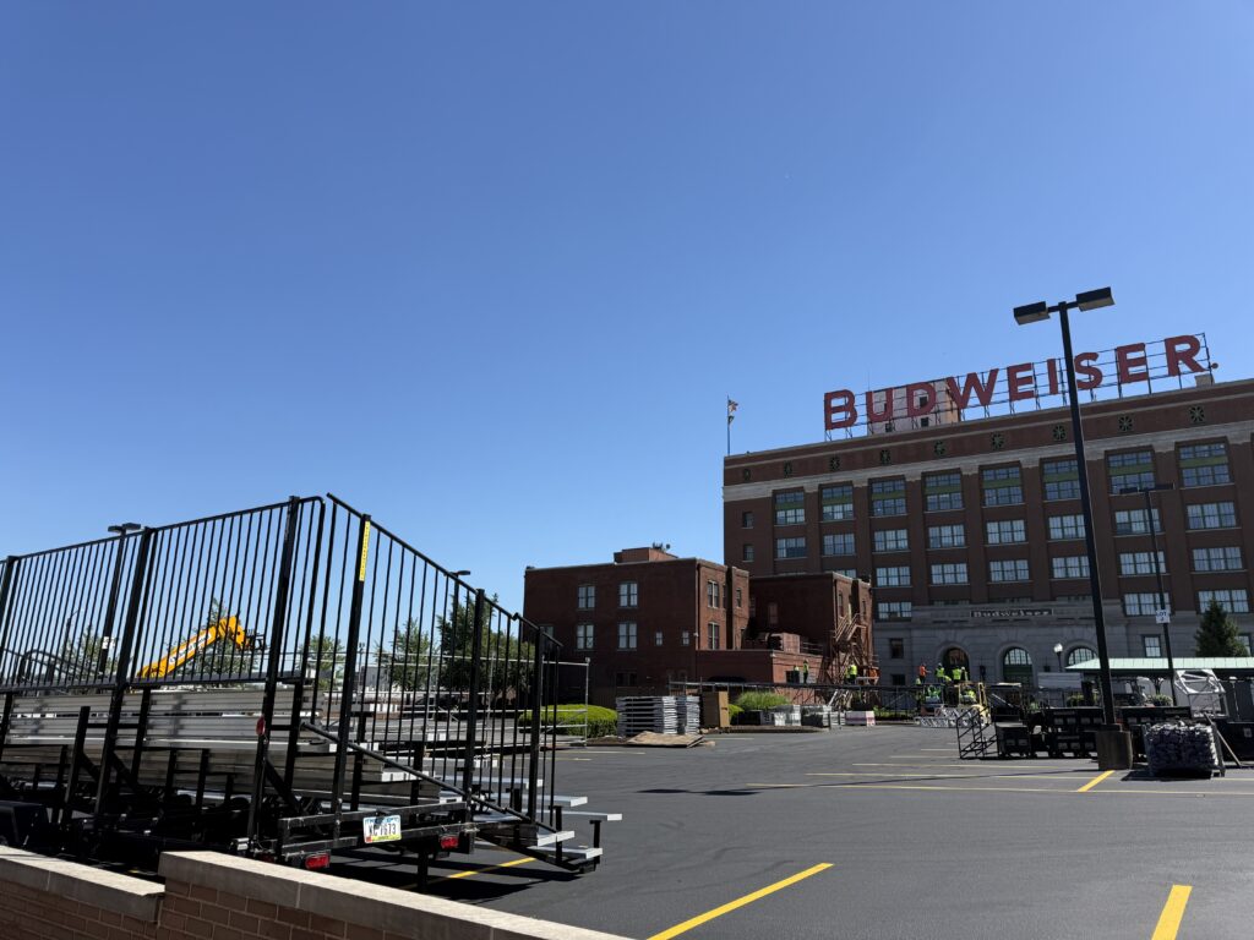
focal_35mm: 24
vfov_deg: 56.8
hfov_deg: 71.6
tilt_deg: +14.6
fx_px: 869
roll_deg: -0.6
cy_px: 470
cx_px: 627
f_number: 1.78
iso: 80
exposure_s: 1/4405
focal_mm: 6.76
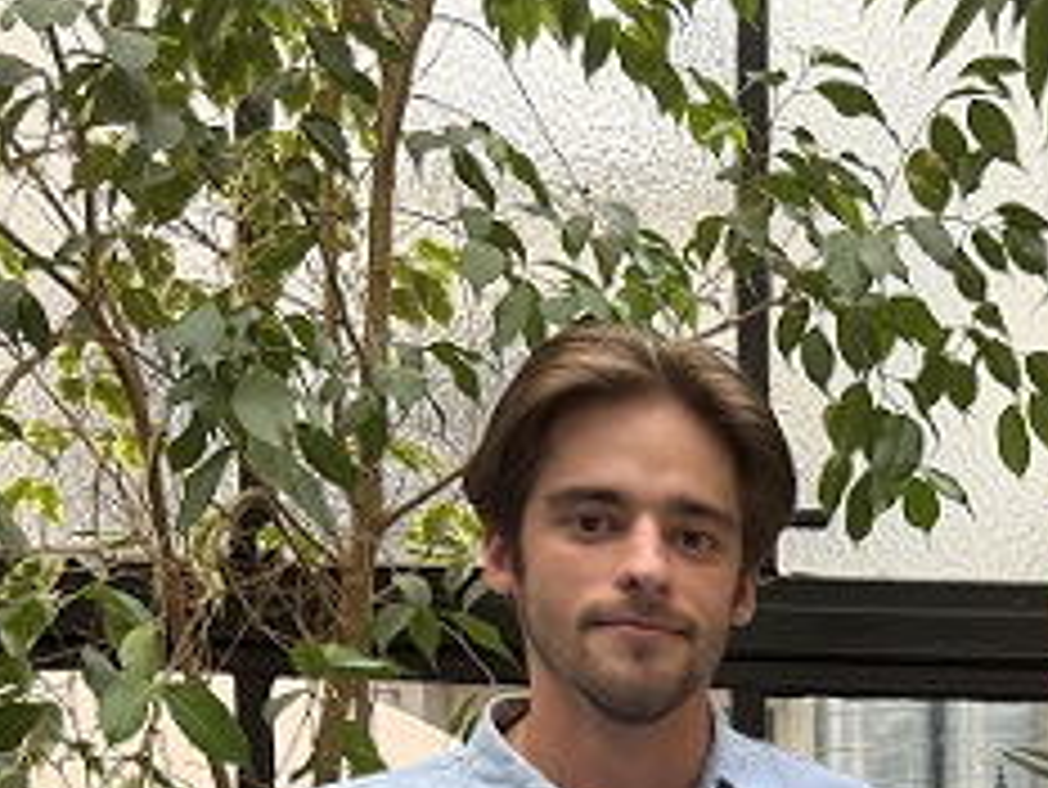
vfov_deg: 19.0
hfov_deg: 24.5
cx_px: 1250
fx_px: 2181
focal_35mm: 72
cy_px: 1024
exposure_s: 1/121
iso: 64
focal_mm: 6.76
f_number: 1.78
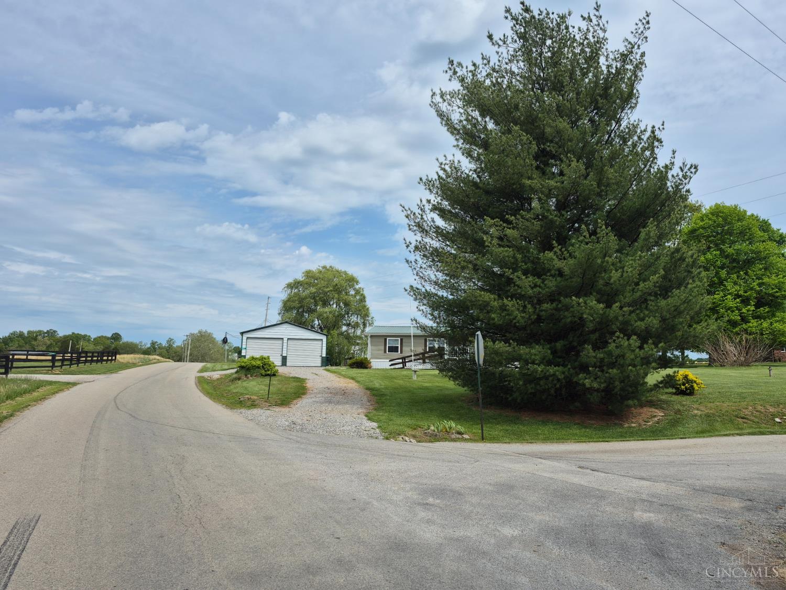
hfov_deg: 73.9
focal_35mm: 23
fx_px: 522
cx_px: 393
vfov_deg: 58.9
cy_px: 295
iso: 25
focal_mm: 5.4
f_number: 1.8
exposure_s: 1/2736
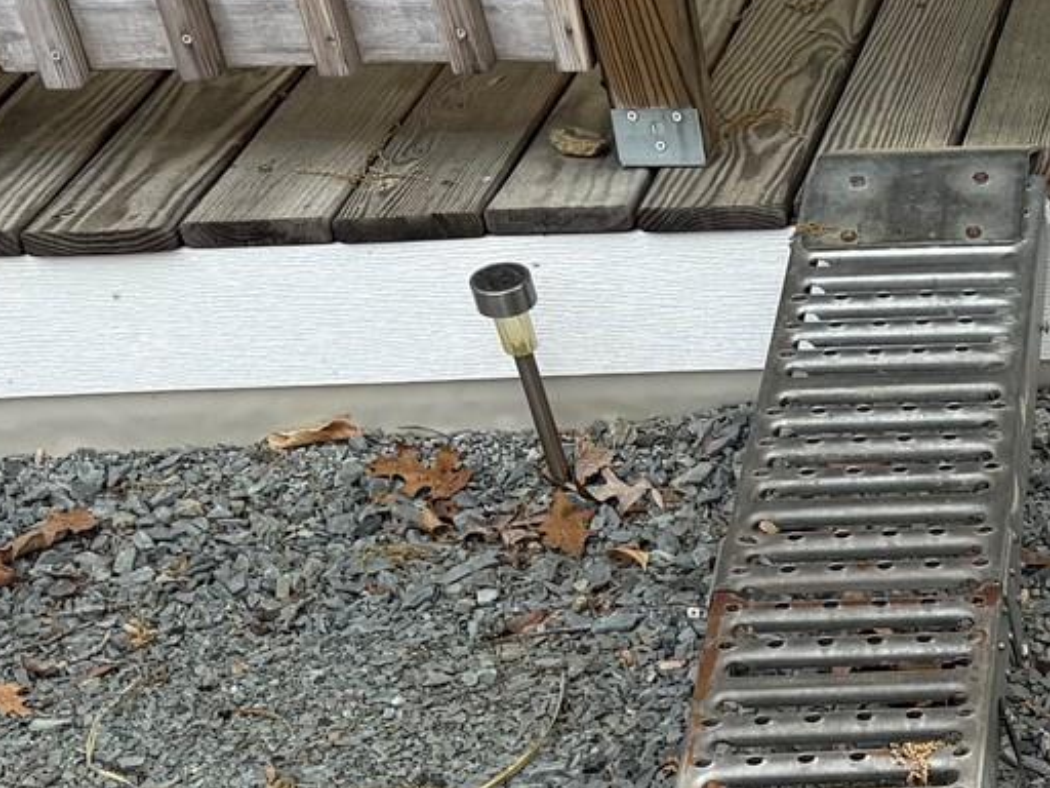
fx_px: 2912
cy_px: 897
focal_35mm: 96
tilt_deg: -36.1
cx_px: 1678
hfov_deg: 17.8
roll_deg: -0.6
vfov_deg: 15.0
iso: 80
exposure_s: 1/1522
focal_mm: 6.76
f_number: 1.78
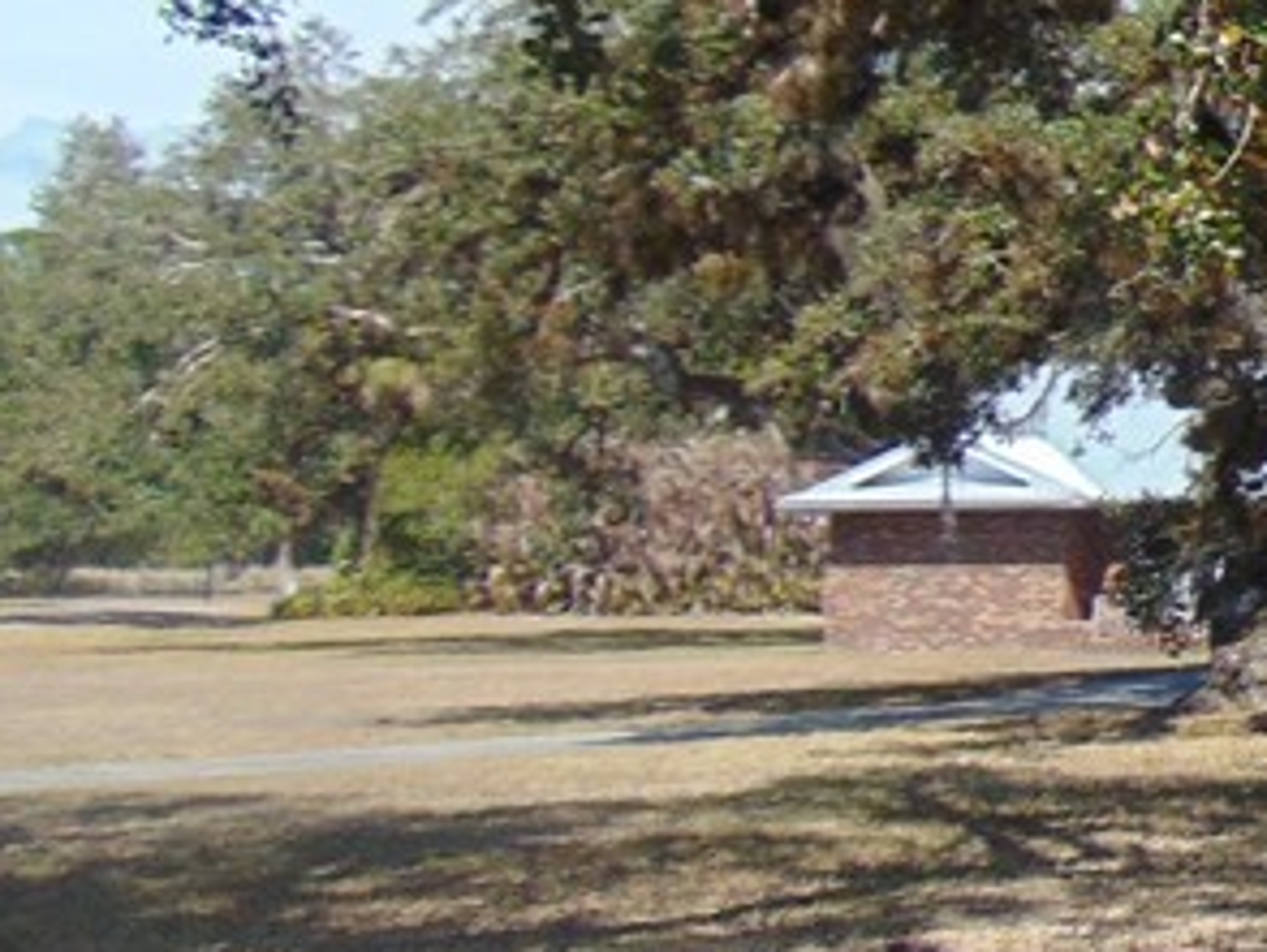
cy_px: 138
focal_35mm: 87
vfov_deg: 16.8
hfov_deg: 18.5
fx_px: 3187
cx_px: 2163
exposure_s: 1/1000
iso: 80
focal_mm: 4.5
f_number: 3
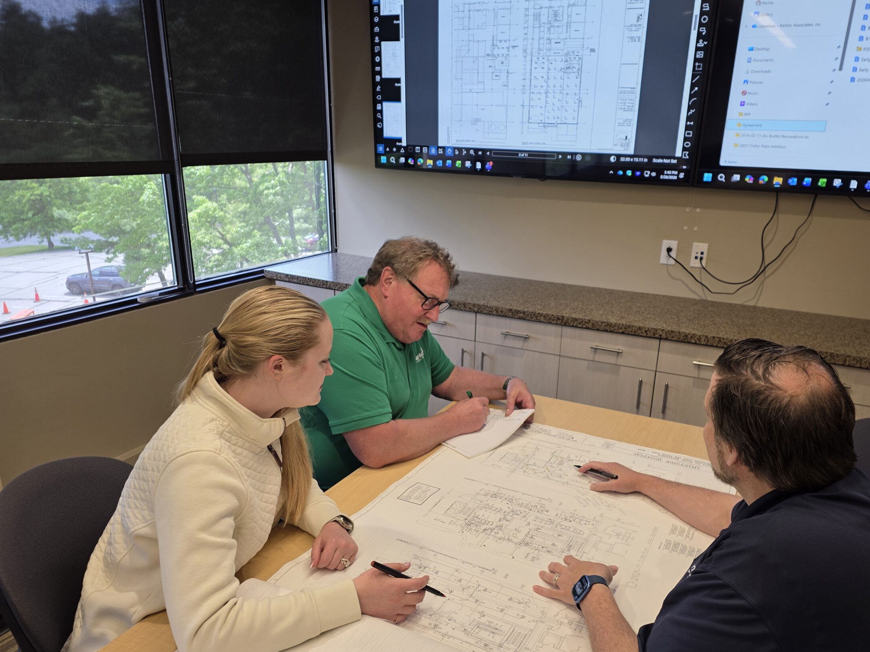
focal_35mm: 27
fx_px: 679
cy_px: 362
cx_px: 474
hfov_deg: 65.2
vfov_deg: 51.3
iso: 100
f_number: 1.7
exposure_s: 1/120
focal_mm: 6.3
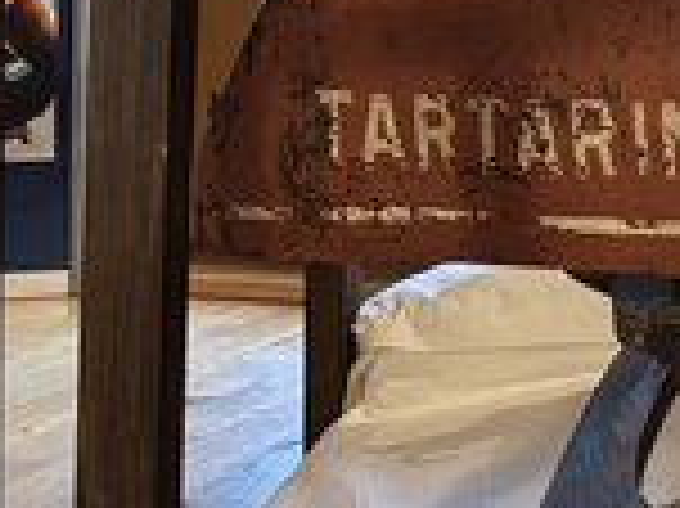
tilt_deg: -2.4
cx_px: 1648
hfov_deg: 11.7
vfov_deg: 10.2
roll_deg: -1.1
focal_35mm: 138
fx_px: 2709
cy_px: -337
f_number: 1.6
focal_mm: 5.96
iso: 100
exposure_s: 1/50
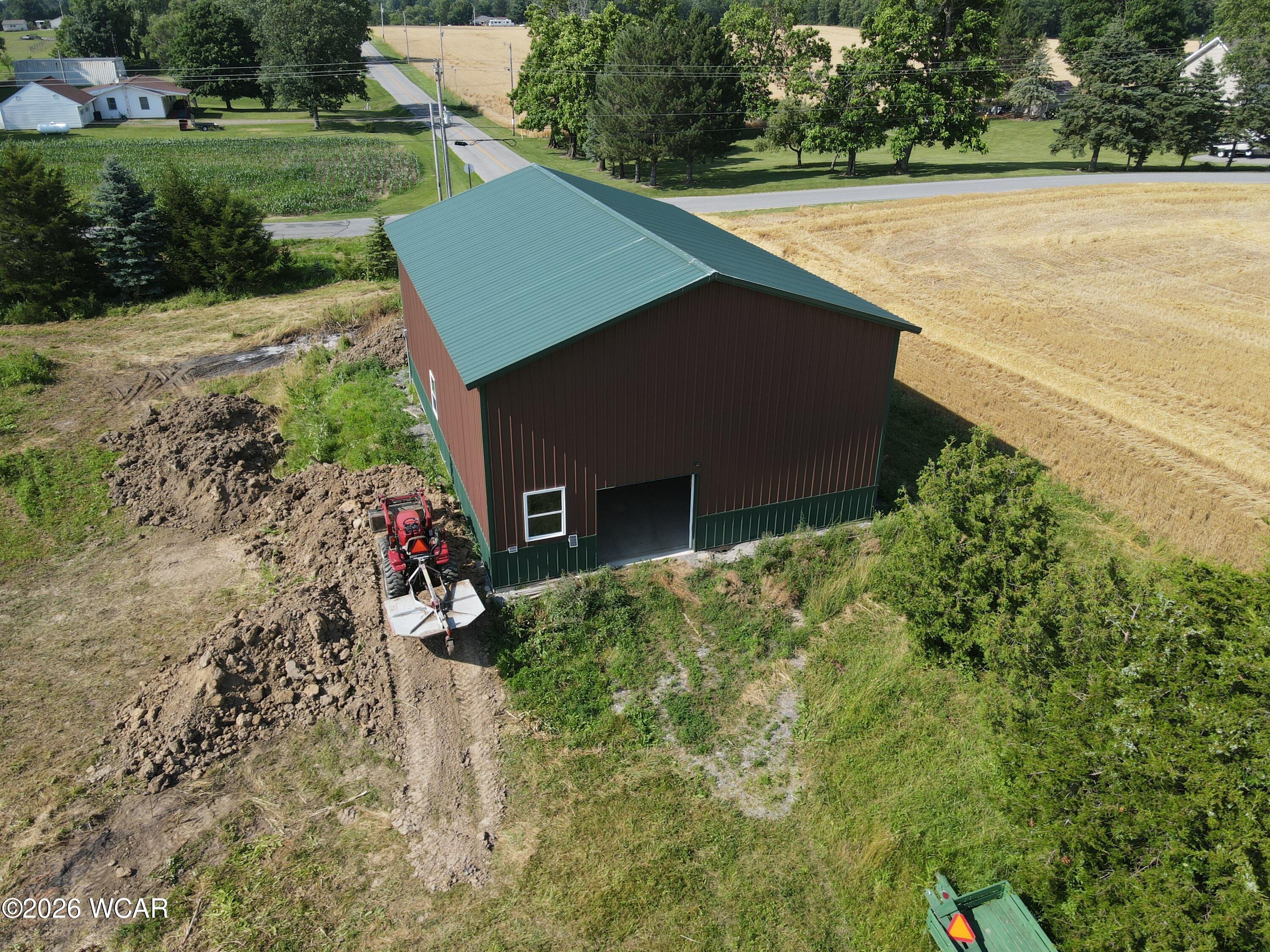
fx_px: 881
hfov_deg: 71.6
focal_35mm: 24
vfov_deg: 56.8
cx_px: 635
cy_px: 476
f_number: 2.8
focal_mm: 4.5
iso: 100
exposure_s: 1/640
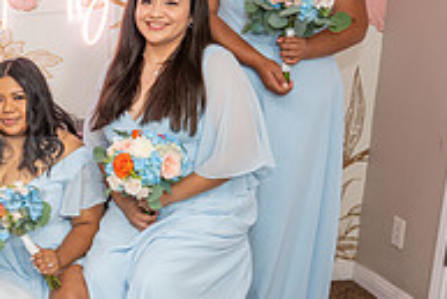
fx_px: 895
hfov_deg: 24.5
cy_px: 191
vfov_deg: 18.9
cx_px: -134
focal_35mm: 72
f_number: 3.2
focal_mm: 24
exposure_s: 1/160
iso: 800
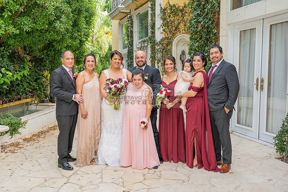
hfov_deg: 53.1
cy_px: 96
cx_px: 144
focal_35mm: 36
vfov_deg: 36.9
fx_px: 288
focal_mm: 36
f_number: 5.6
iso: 200
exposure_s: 1/200
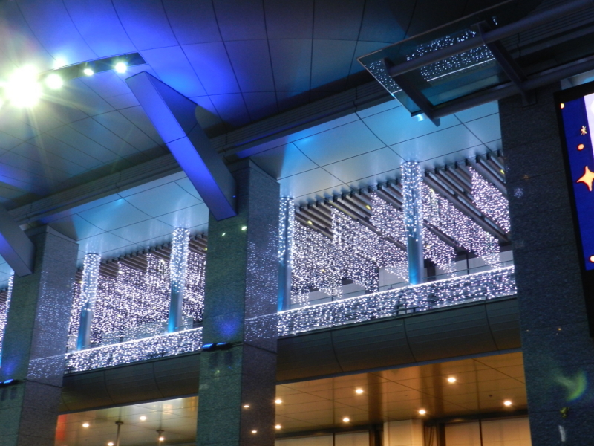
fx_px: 789
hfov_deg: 41.2
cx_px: 297
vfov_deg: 31.5
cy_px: 223
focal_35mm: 46
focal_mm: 8.1
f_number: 4.2
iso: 400
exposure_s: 1/13
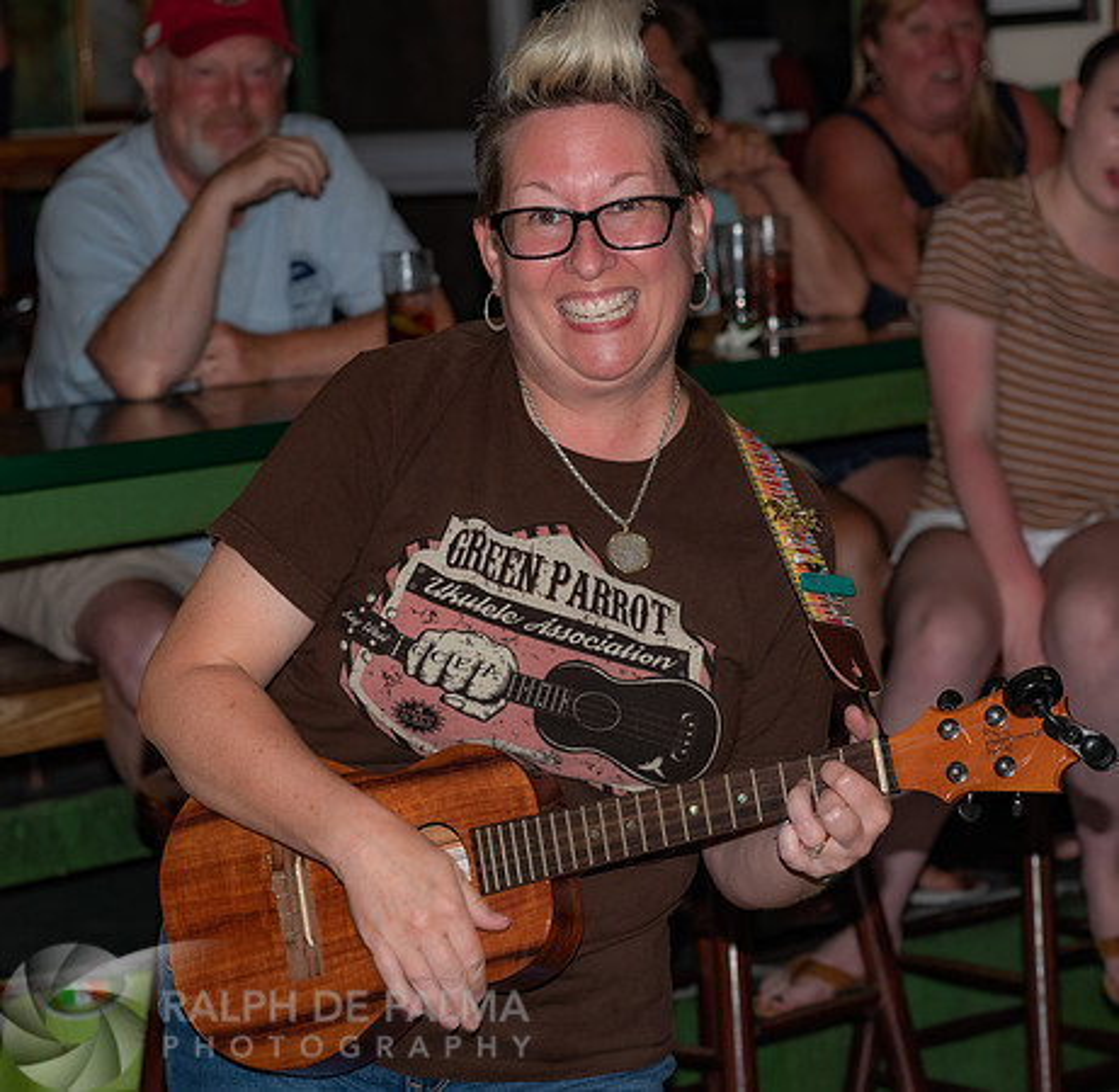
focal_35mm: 116
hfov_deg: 15.3
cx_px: 566
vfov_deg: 14.9
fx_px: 4179
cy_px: 590
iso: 800
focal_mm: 85
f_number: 5.6
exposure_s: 1/160
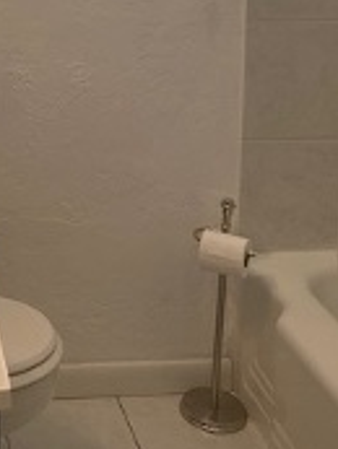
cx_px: -65
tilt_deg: -7.6
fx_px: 936
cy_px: -13
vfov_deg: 25.5
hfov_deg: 19.3
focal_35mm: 72
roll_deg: +0.3
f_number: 1.8
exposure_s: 1/120
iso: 100
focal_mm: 4.25
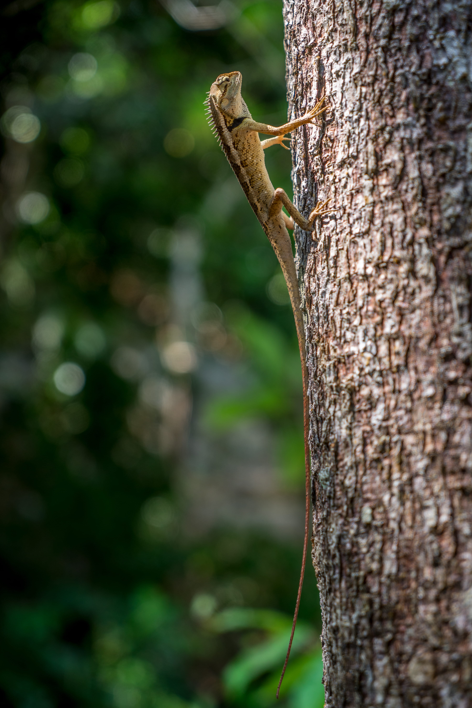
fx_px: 1396
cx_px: 237
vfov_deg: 28.5
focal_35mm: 71
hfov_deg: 19.2
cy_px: 356
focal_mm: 70
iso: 100
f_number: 4
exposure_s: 1/80
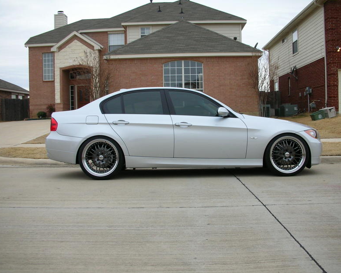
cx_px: 172
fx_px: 373
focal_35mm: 37
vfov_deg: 40.1
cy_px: 135
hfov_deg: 49.1
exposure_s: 1/41.4
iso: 50
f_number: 8.5
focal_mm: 5.8
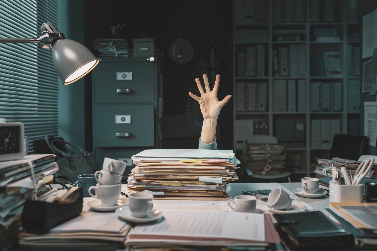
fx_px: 367
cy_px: 126
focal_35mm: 35
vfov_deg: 37.9
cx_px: 188
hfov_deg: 54.4
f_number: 2.8
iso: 100
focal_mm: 35
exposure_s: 1/60
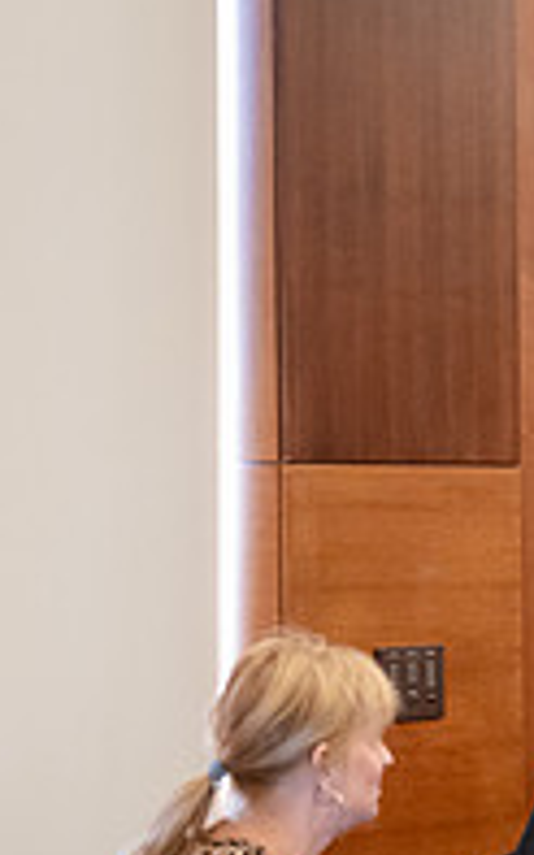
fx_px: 3635
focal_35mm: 156
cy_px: 718
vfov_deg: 13.3
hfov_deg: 8.0
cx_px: 1085
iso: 3200
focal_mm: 52
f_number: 2.8
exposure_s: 1/250
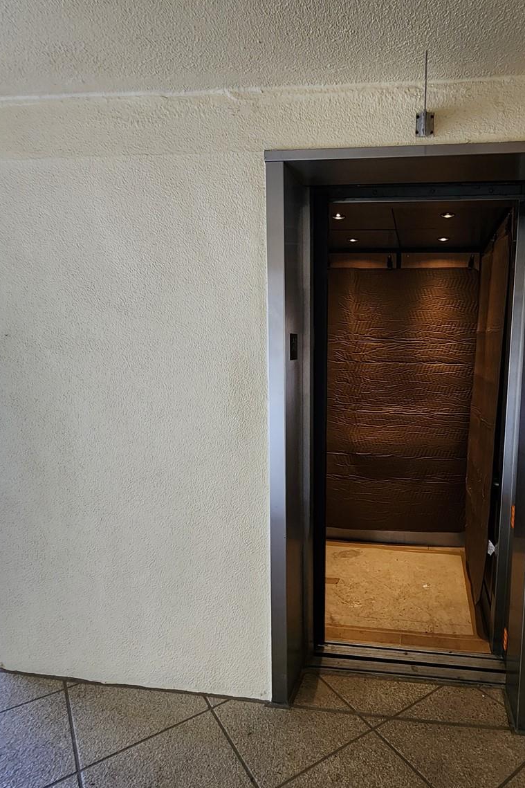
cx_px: 371
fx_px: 416
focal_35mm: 19
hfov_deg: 62.1
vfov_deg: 86.9
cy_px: 401
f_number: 2.2
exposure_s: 1/60
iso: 320
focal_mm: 2.2
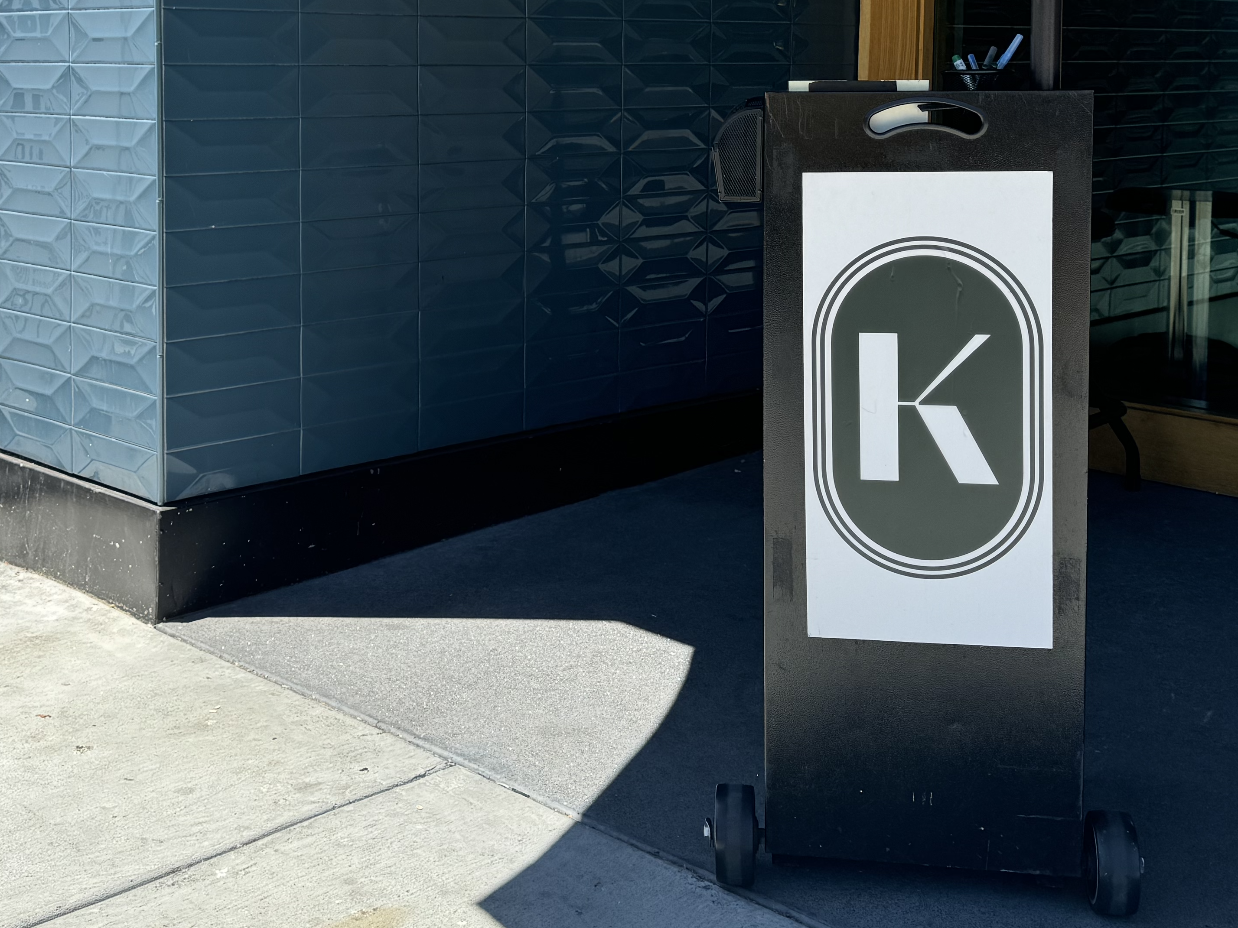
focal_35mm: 48
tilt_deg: -4.7
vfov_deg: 29.6
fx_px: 1717
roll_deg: -0.5
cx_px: 464
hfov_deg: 39.4
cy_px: 187
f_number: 1.78
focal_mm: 6.76
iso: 80
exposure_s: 1/2105
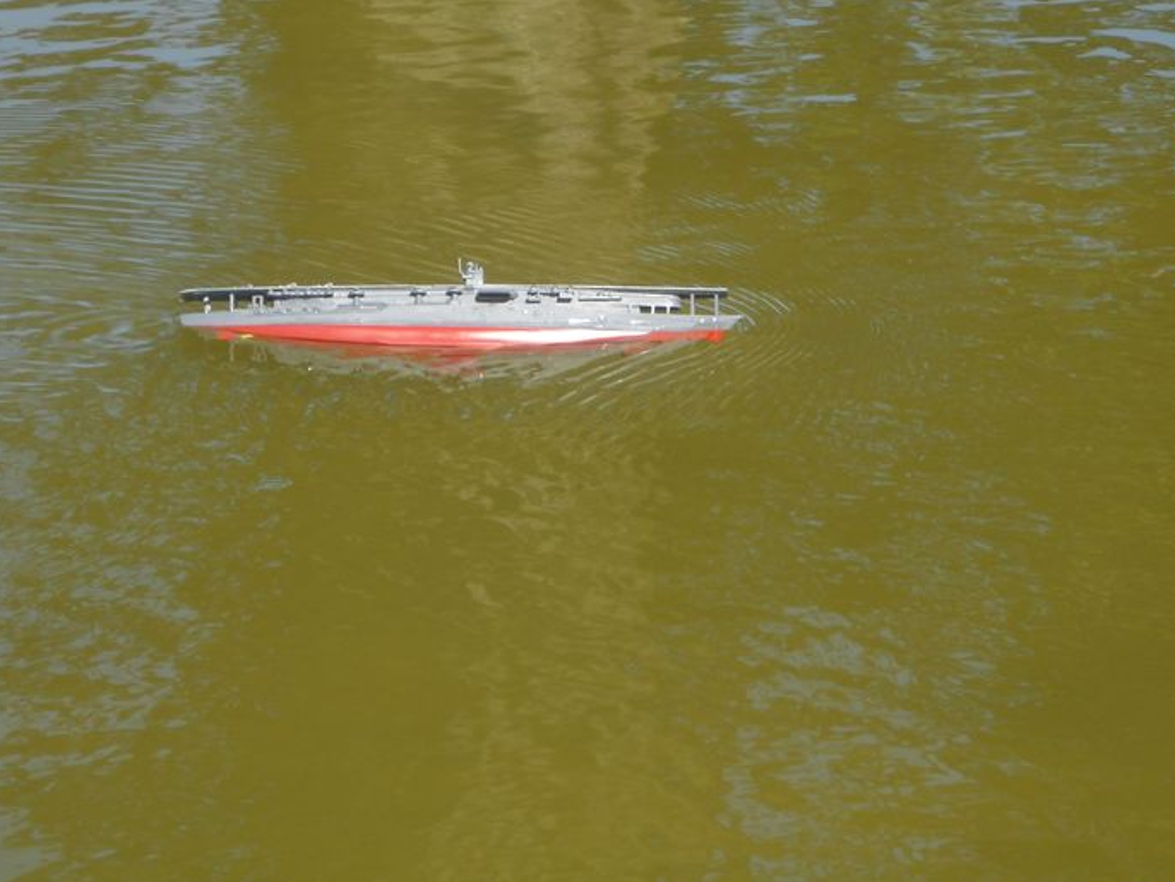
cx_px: 514
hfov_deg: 11.7
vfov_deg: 8.8
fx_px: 5739
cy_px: 375
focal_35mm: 169
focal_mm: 24.03
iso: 64
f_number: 6.7
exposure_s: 1/135
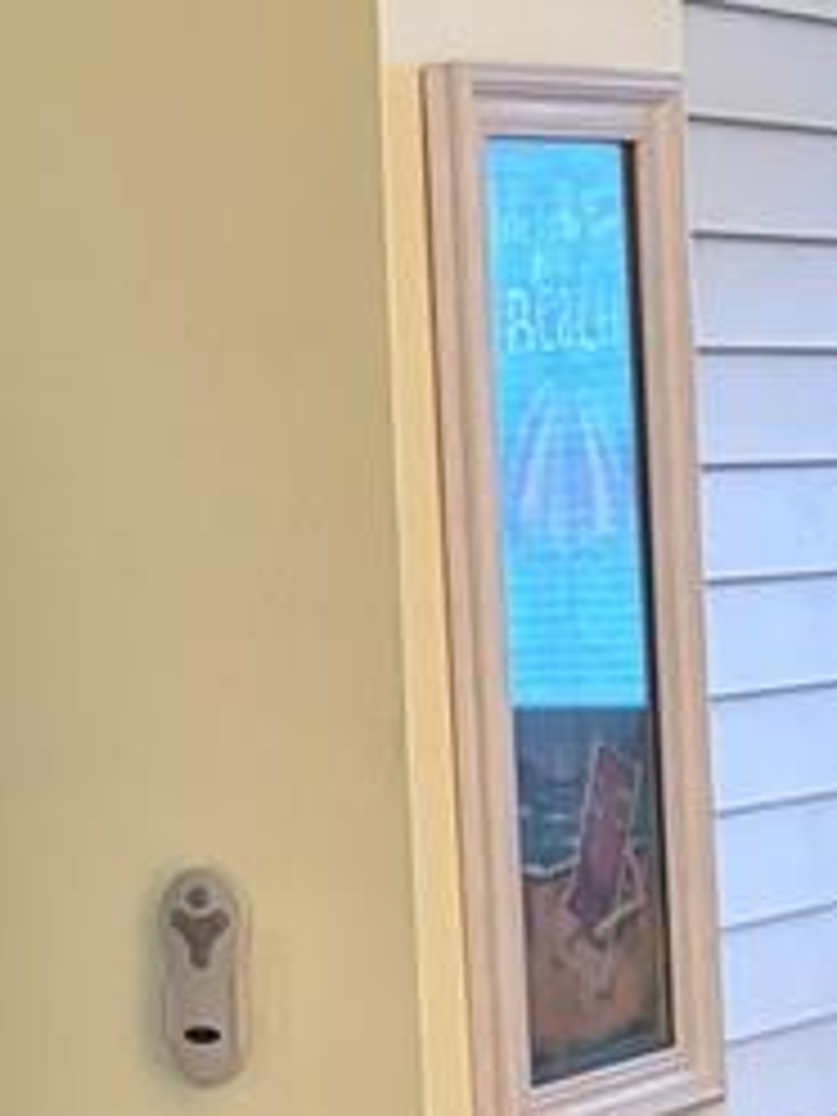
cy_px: 747
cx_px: -598
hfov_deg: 11.1
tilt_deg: -2.2
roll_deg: +3.4
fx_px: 4062
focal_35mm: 126
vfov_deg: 15.6
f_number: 1.6
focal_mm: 5.96
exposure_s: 1/60
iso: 320
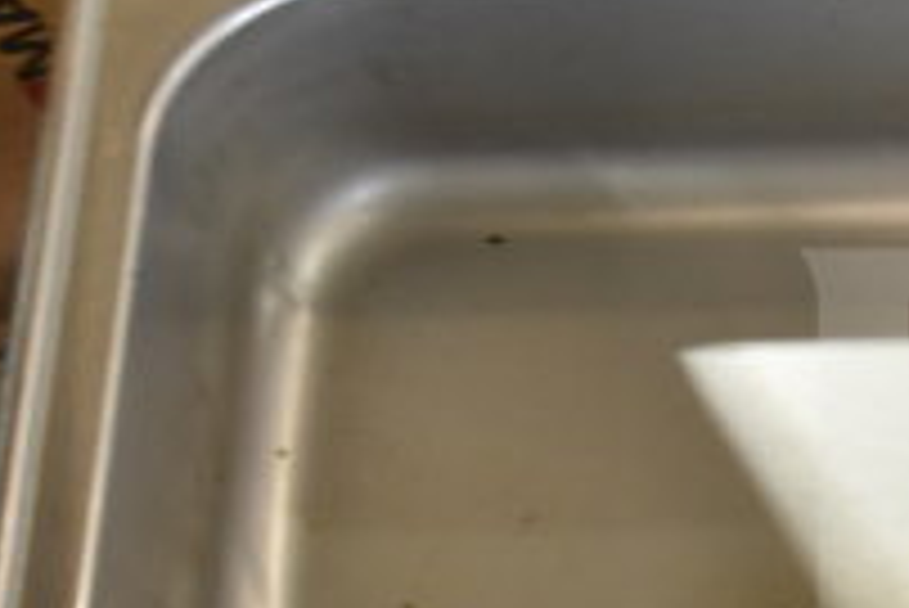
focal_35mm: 132
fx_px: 3323
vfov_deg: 10.4
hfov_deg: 14.8
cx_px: 1202
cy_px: 606
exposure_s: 1/50
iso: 560
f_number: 4.2
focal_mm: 29
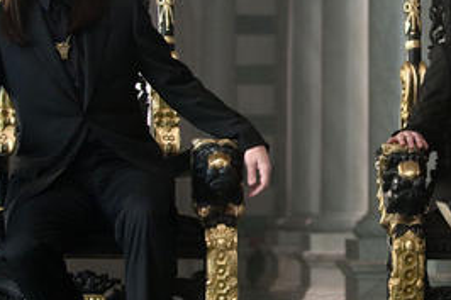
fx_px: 2178
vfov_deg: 7.9
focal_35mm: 174
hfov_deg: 11.8
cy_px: 124
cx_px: 393
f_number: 2.8
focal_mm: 75
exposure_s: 1/125
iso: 800
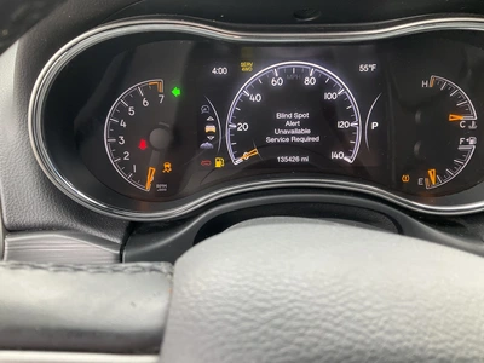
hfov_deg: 61.7
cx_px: 242
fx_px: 405
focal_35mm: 29
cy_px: 182
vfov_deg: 48.2
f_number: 1.8
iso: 80
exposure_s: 1/60
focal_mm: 3
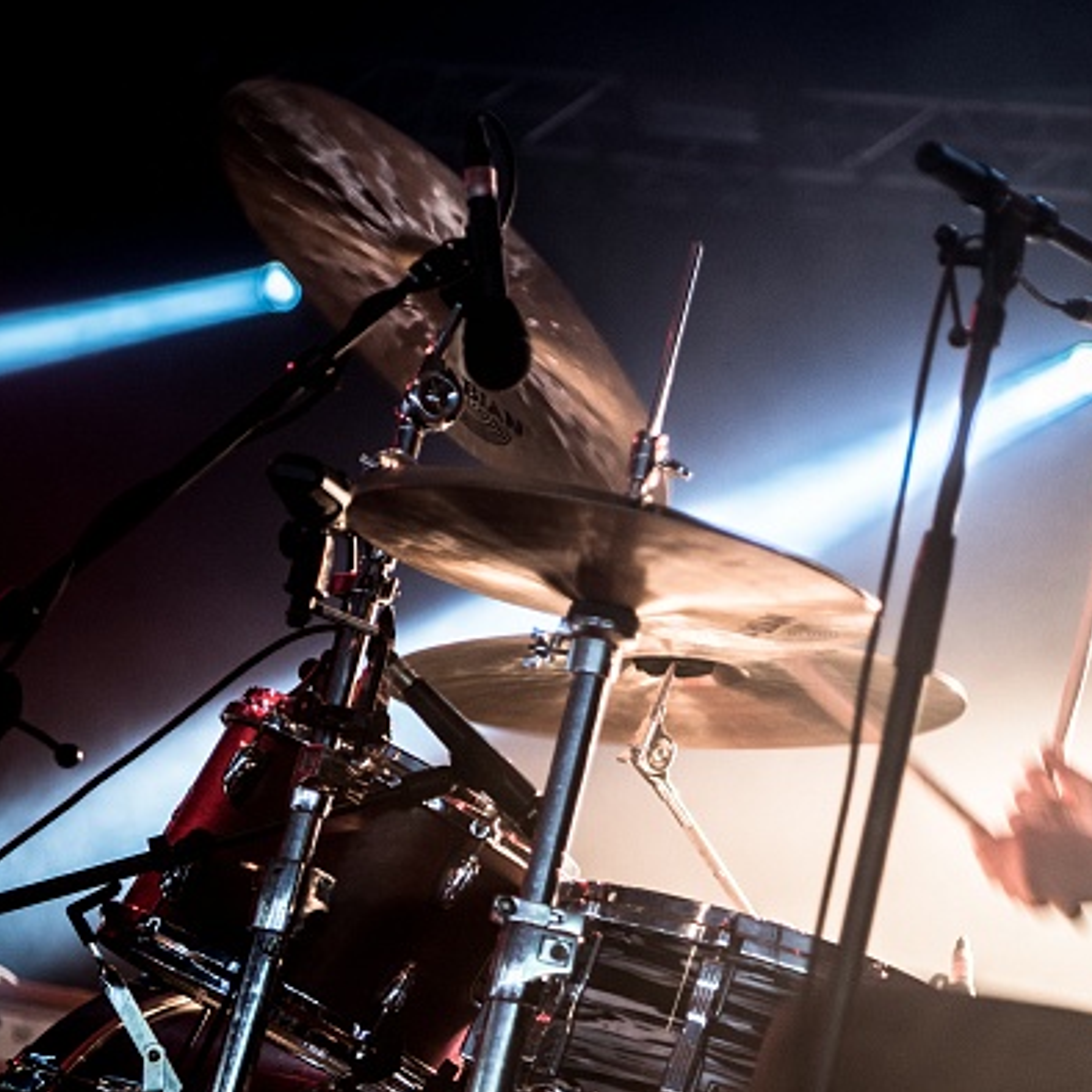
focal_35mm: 96
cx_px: 843
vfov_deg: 18.1
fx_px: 3426
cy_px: 657
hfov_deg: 18.0
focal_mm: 62
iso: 400
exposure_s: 1/80
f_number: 2.8
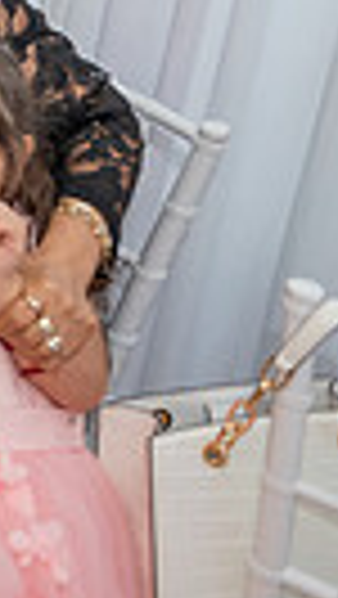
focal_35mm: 110
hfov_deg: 8.4
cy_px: -110
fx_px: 1749
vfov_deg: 18.5
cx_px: -807
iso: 800
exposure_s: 1/160
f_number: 3.2
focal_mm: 24
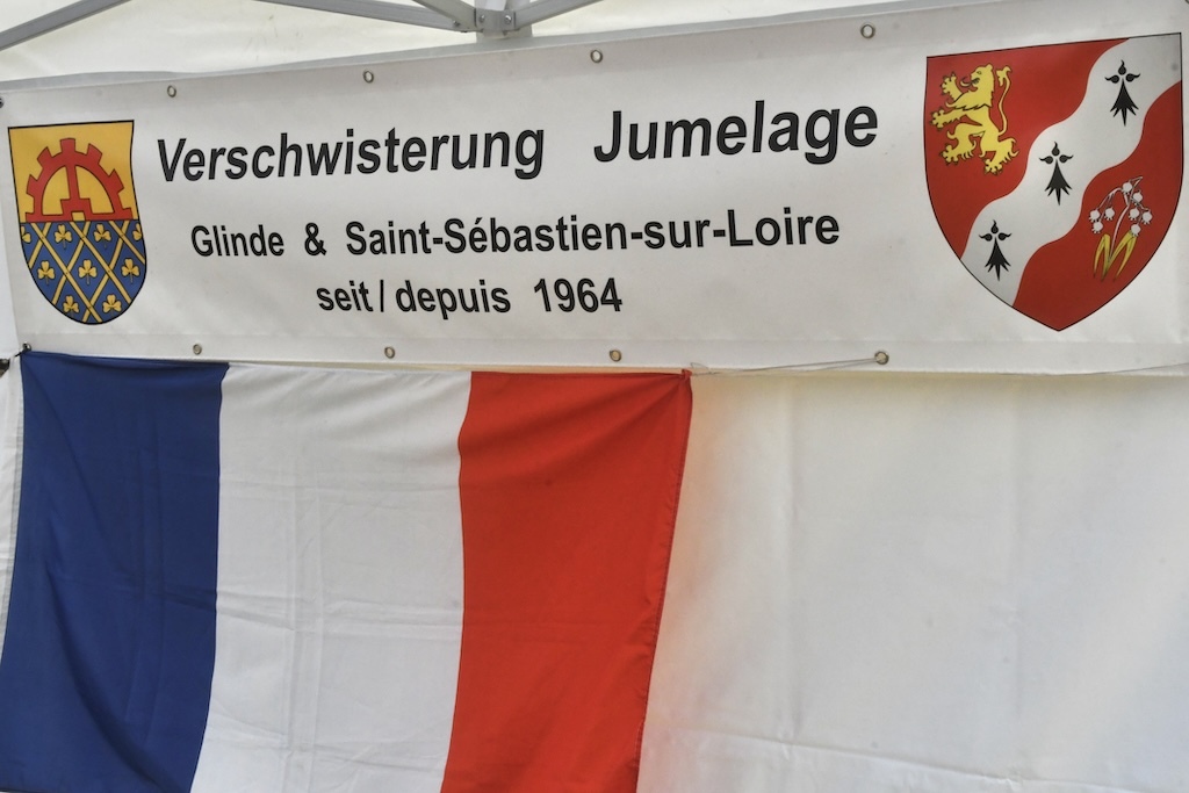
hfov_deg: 46.4
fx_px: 1387
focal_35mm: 42
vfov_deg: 31.9
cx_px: 594
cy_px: 396
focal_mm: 28
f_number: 22
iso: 1250
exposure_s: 1/160
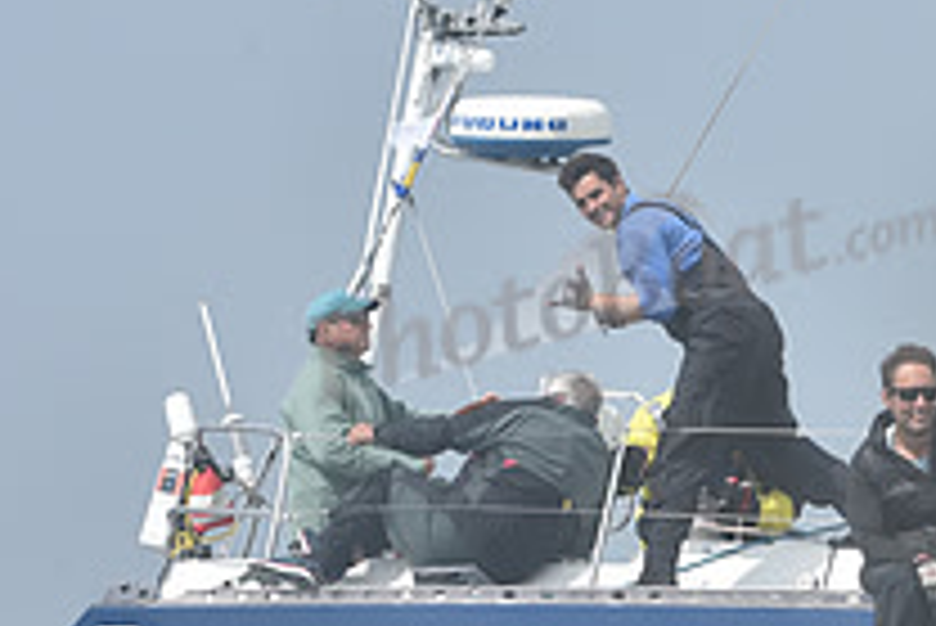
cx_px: 1179
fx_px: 6660
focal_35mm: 256
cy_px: 457
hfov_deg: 7.9
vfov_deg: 5.4
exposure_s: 1/800
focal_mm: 92
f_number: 11
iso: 320
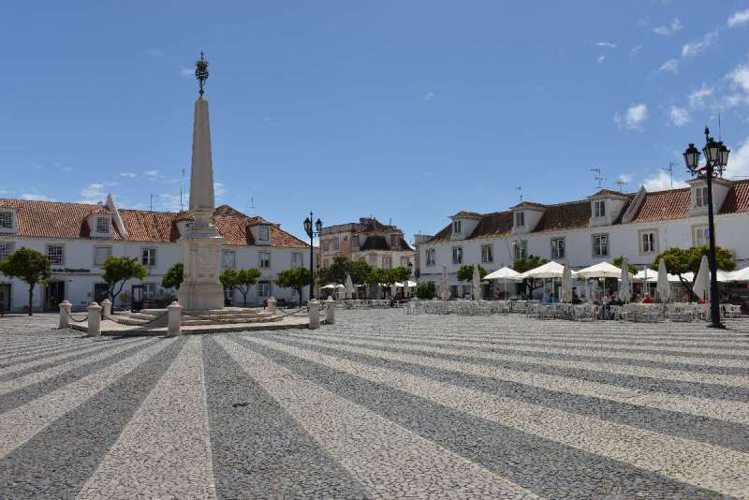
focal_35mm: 29
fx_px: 604
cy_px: 250
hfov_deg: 63.6
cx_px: 374
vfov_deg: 45.0
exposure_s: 1/640
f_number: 9
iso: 125
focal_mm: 29
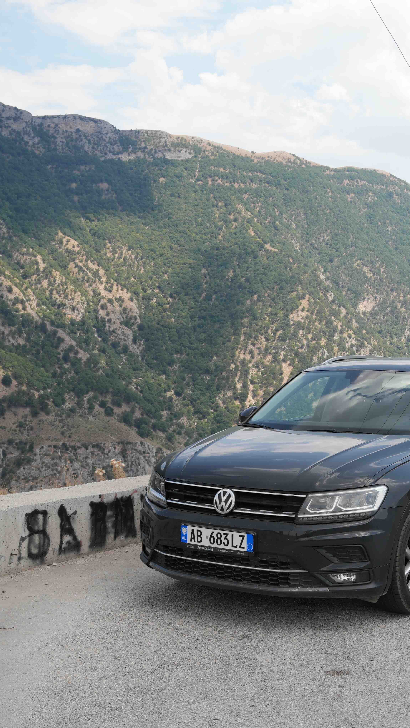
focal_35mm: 43
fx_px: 831
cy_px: 362
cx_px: 445
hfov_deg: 25.8
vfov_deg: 47.4
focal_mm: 18
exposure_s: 1/500
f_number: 4.5
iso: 100
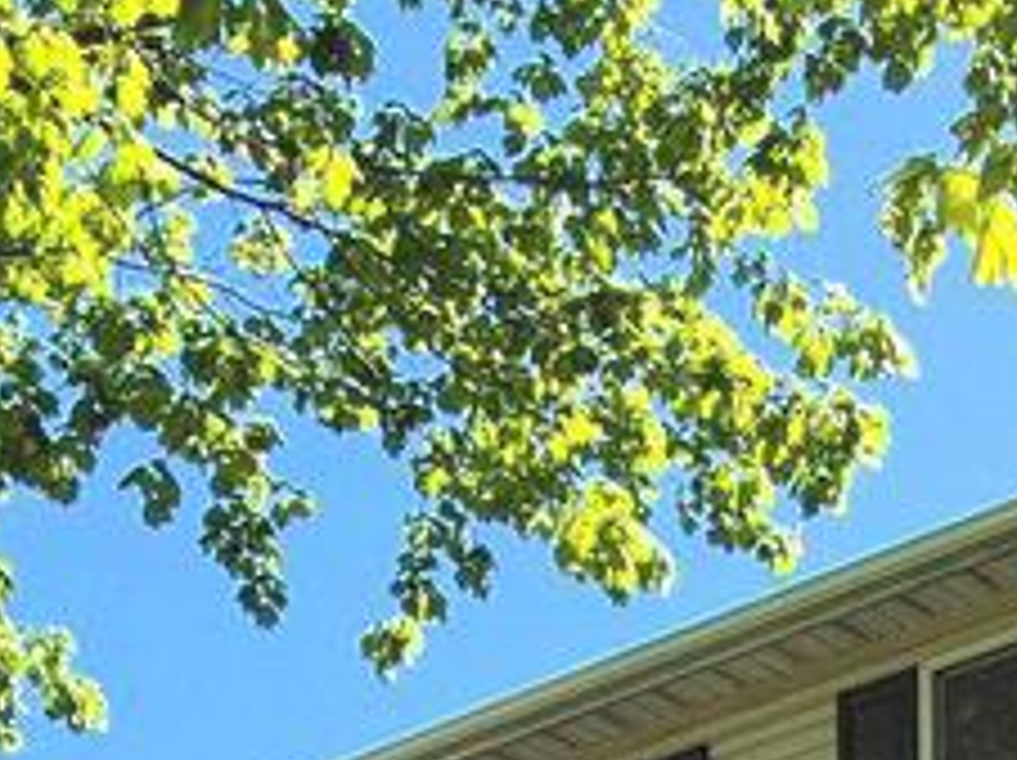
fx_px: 2436
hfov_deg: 23.5
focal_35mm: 83
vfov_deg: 14.1
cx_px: 648
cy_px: 1632
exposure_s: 1/1014
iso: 50
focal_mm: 1.74
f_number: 2.2
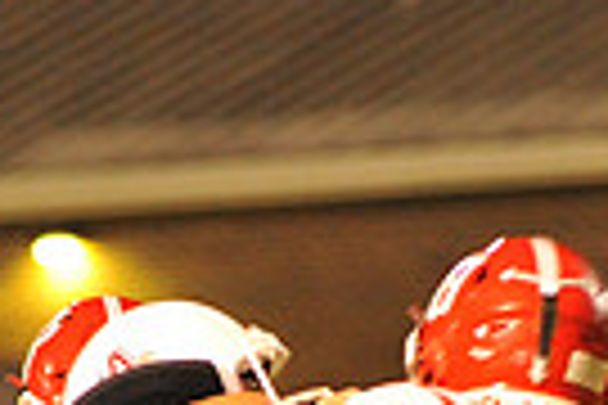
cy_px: 846
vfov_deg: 1.6
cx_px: 302
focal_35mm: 859
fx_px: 14506
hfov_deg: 2.4
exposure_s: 1/160
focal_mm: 200
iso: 5000
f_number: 5
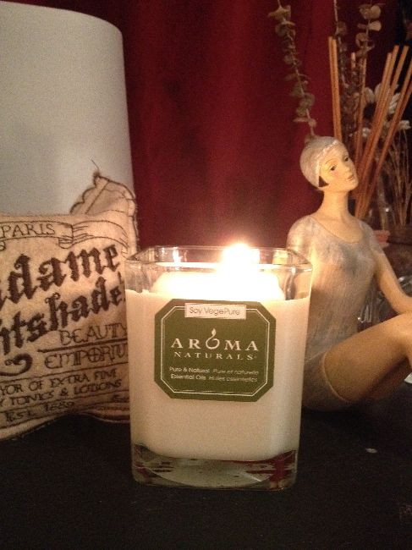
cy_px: 275
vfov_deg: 52.6
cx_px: 206
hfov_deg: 40.7
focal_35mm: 35
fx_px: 556
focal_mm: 4.28
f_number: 2.4
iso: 640
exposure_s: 1/15
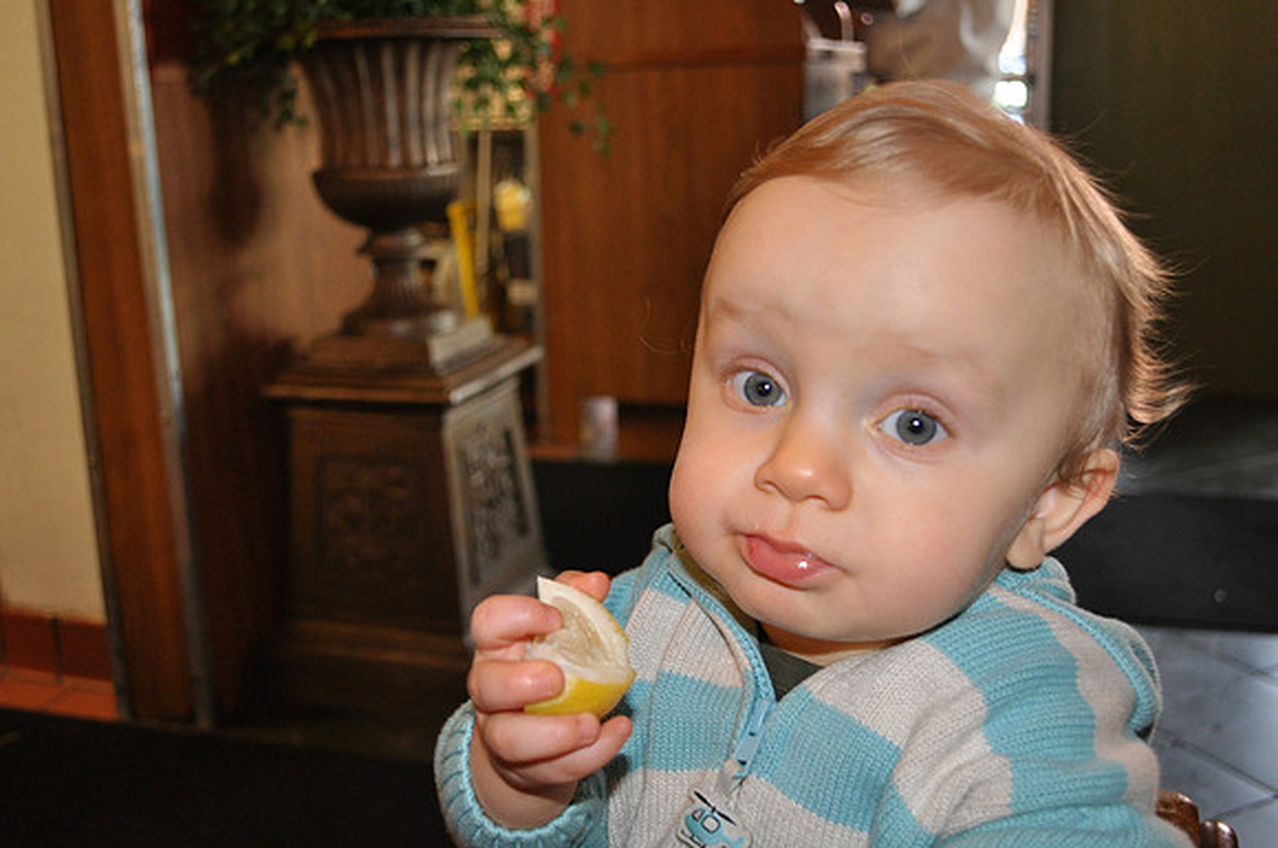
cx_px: 639
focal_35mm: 39
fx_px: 1383
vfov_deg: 34.1
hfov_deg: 49.6
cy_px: 424
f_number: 4.2
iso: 800
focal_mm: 26
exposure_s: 1/60
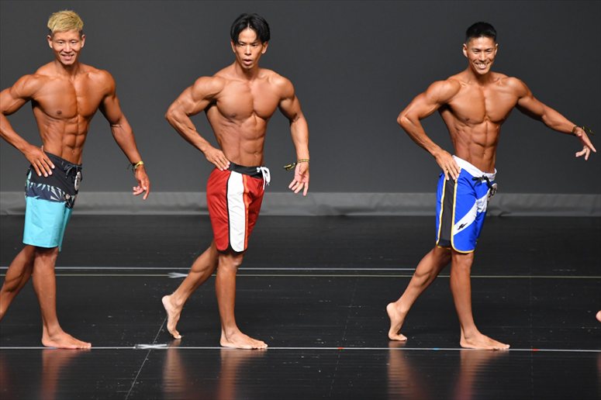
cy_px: 200
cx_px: 300
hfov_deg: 6.5
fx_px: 5256
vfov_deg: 4.4
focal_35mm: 315
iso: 2500
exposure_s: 1/400
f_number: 5.6
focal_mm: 210
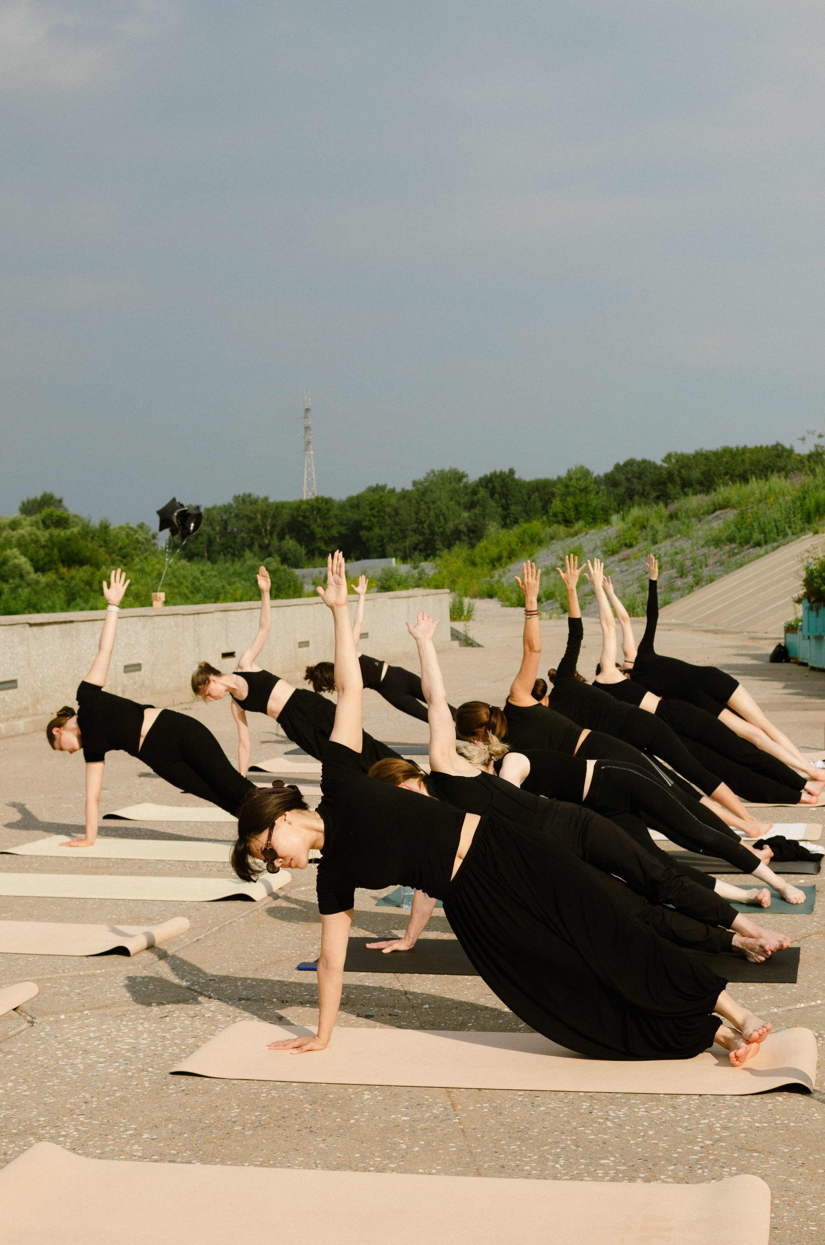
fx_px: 1813
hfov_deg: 25.6
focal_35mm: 52
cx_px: 412
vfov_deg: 37.9
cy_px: 622
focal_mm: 35
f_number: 5
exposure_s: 1/1600
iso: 100
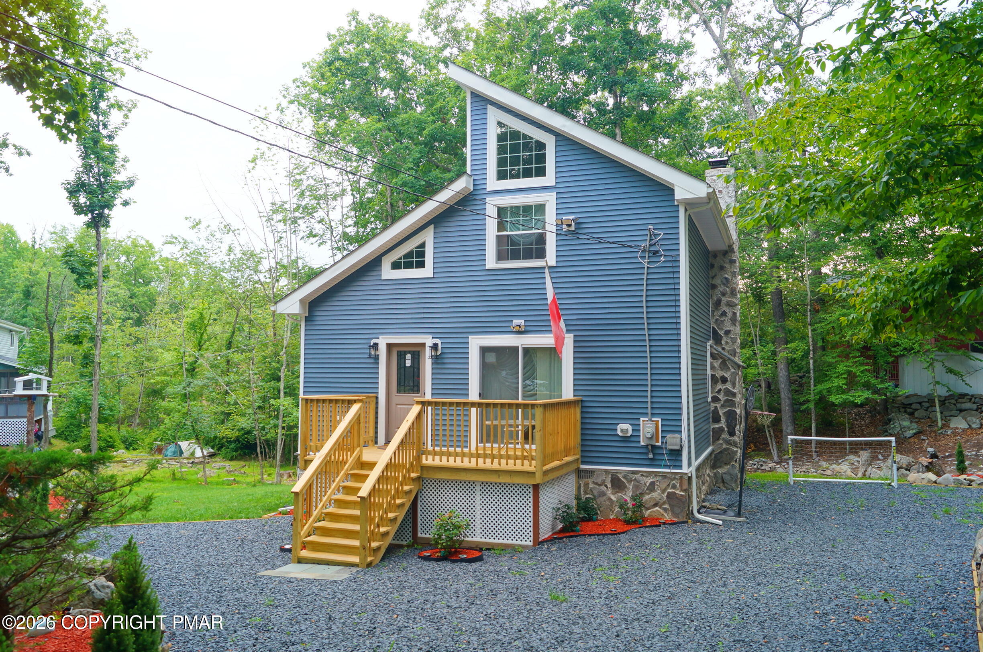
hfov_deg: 67.5
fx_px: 736
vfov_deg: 47.8
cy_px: 326
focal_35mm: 27
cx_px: 492
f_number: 8
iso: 200
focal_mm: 18
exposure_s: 1/25
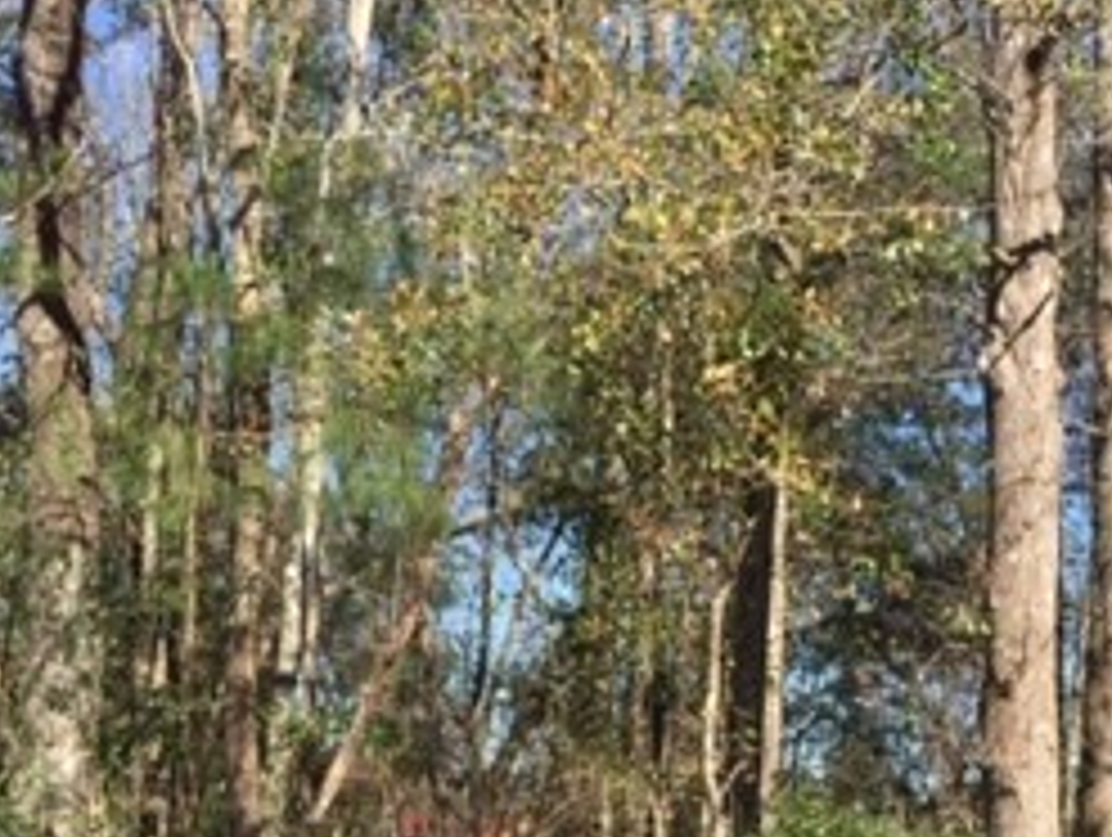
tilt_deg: +1.7
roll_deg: -2.4
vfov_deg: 19.2
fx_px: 2413
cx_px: 747
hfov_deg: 25.8
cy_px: 814
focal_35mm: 75
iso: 32
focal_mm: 4.15
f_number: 2.2
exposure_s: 1/1236
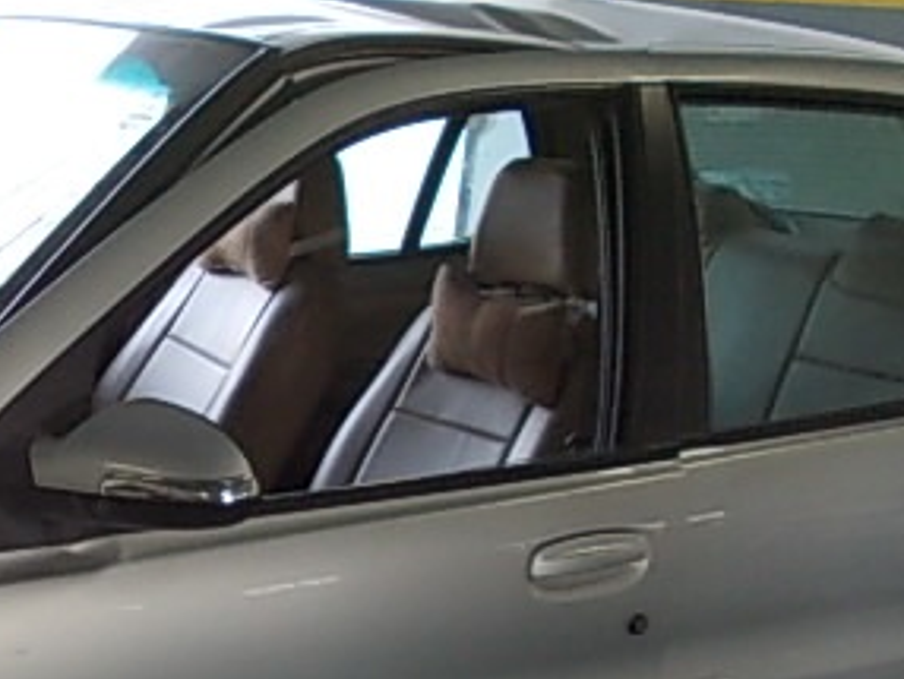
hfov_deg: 21.8
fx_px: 2222
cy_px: 610
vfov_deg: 17.1
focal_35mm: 85
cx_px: -85
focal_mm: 5.3
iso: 200
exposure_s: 1/80
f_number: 3.1
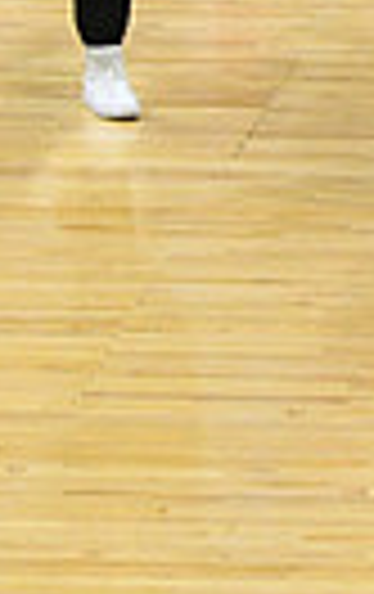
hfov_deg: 2.8
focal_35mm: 469
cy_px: -236
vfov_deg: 4.5
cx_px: 1262
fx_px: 7616
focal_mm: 70
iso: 3200
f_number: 4
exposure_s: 1/250
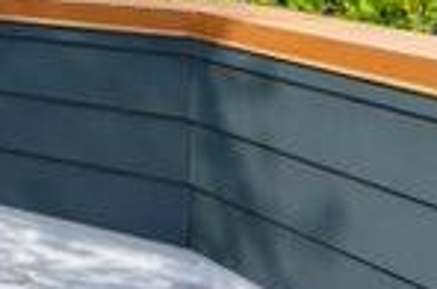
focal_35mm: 80
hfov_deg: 16.6
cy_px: -150
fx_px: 974
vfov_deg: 15.5
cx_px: -505
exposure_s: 1/125
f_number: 8
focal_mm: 16.5
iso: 100
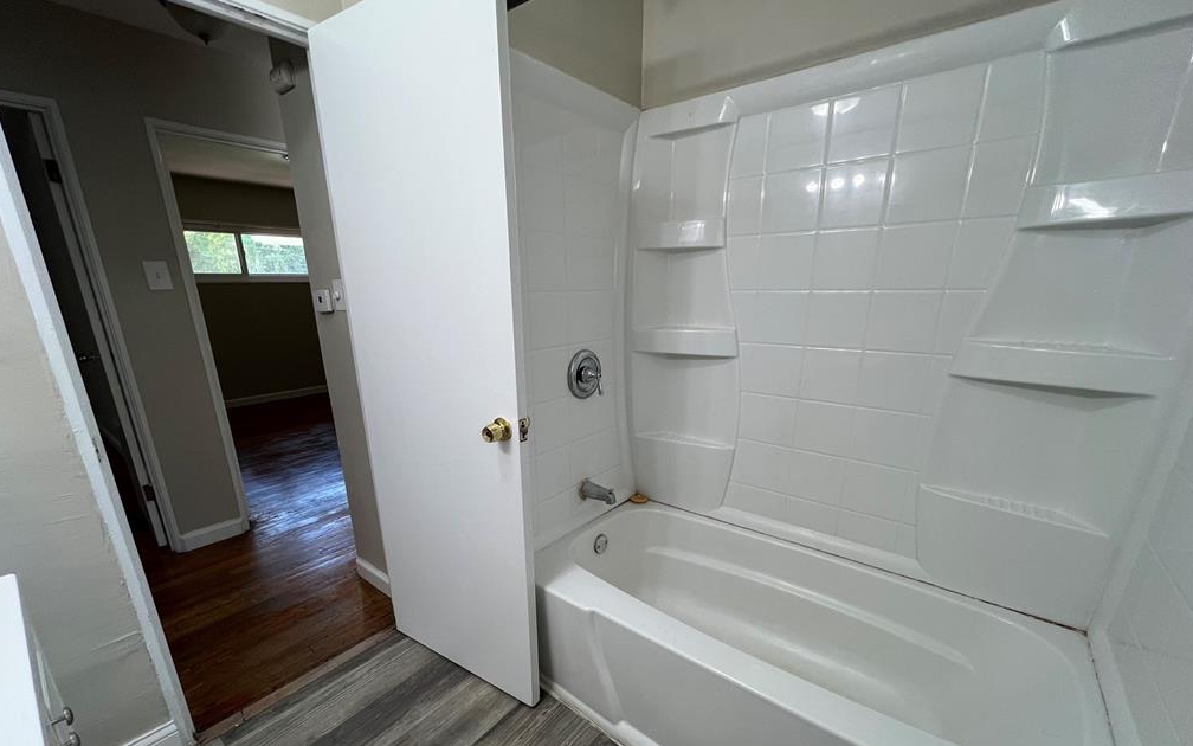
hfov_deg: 105.3
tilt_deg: -17.7
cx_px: 592
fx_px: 455
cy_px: 436
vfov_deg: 78.0
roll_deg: +0.0
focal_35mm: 14
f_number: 1.8
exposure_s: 1/120
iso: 100
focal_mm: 1.57
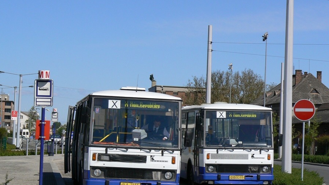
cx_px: 165
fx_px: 951
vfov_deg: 11.1
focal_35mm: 109
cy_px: 105
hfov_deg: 19.6
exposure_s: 1/1600
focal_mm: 16.5
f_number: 5.6
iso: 100
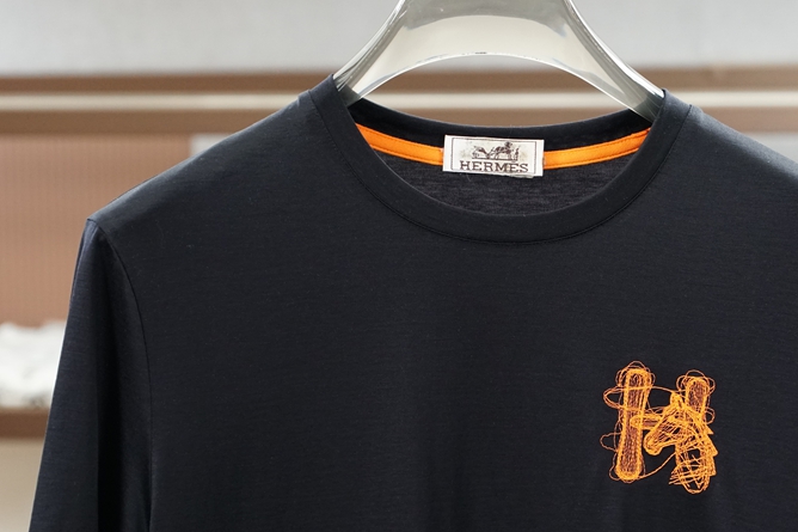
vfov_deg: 10.5
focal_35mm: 131
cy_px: 330
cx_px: 473
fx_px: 2903
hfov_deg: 15.6
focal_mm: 54
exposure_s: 1/125
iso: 1250
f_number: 3.5
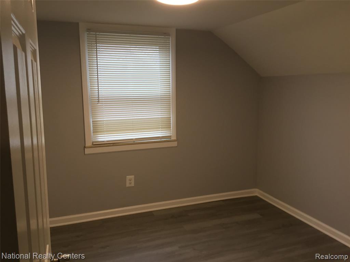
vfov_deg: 45.4
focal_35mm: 31
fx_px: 313
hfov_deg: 58.4
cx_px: 175
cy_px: 131
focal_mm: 3.3
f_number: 2.4
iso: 50
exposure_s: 1/30
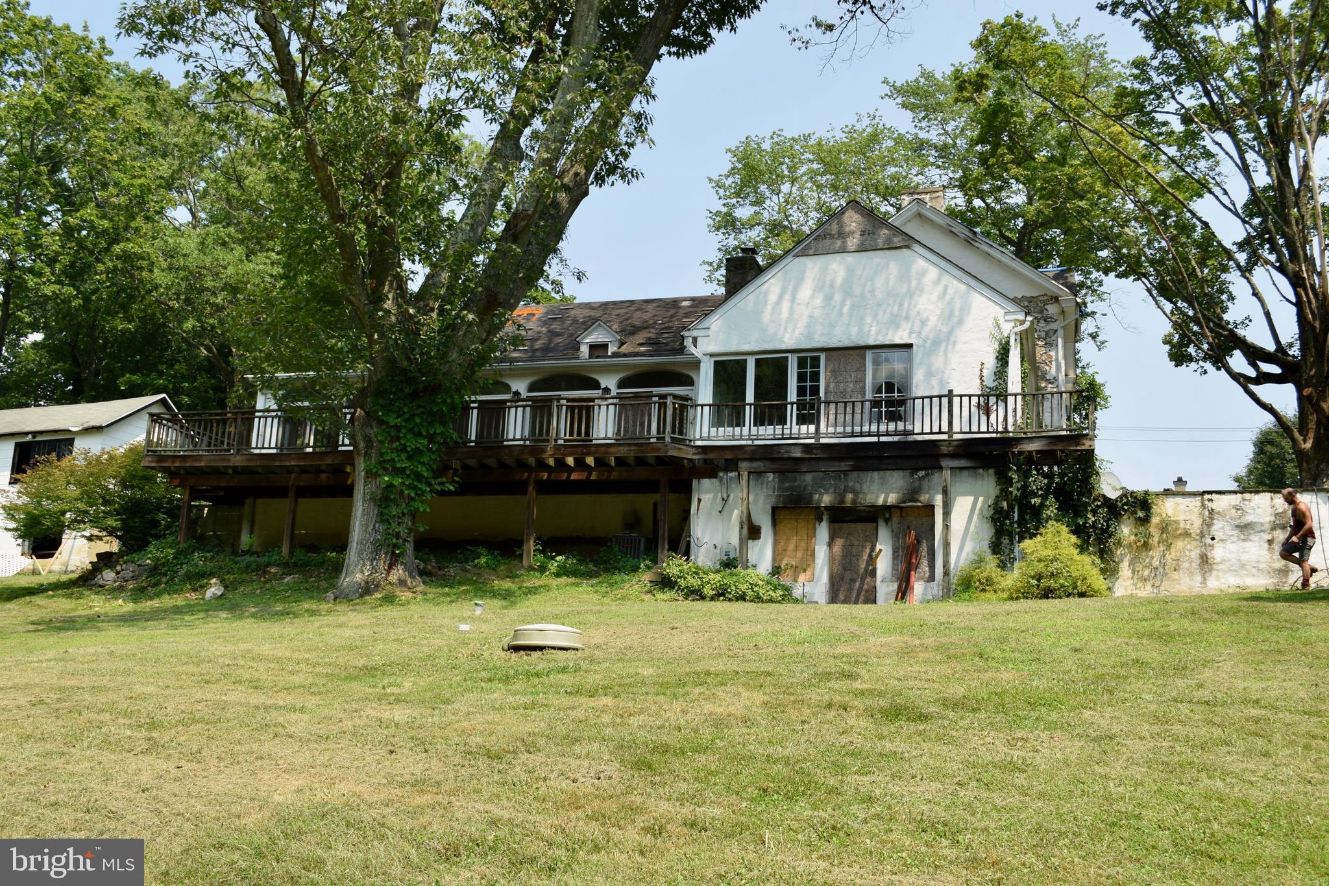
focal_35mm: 33
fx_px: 1218
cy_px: 443
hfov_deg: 57.2
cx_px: 664
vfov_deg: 40.0
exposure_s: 1/200
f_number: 8
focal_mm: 22
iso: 100
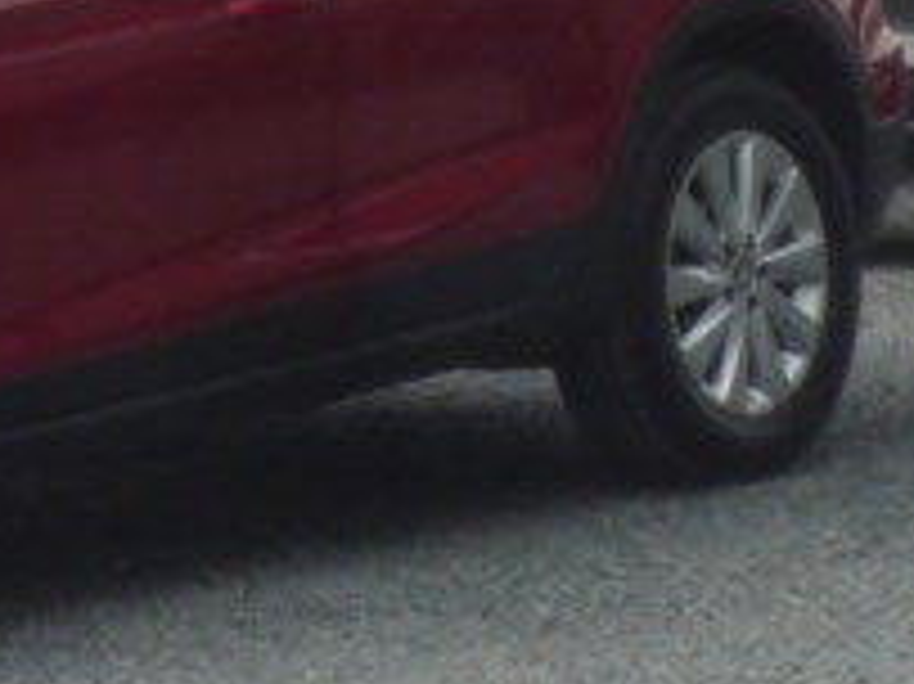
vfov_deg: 4.1
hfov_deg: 5.4
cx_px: -383
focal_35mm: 362
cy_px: -58
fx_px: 9553
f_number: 4.9
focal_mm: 11.3
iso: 100
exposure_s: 1/200
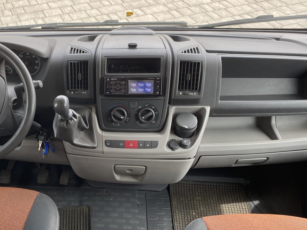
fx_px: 364
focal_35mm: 41
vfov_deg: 35.0
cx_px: 88
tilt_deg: -40.9
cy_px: 138
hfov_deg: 44.7
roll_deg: +4.1
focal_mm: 4.25
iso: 40
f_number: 1.8
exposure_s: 1/122
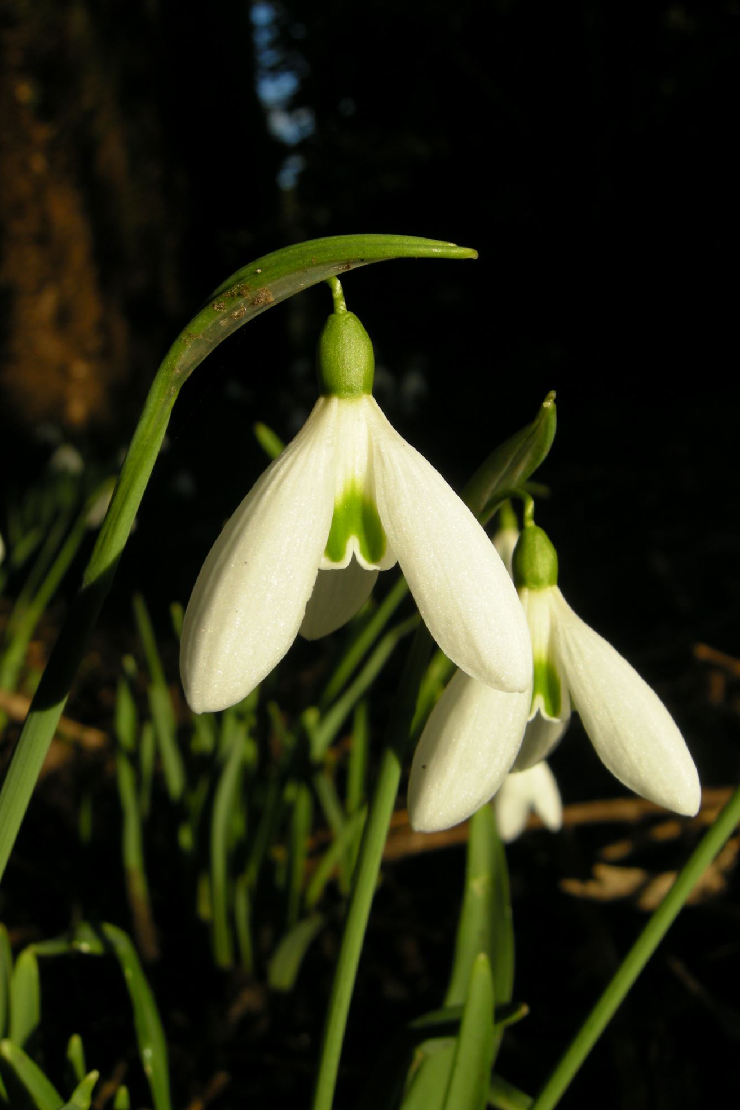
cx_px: 347
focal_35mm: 37
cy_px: 550
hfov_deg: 35.9
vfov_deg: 51.9
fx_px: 1141
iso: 64
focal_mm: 7.5
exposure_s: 1/193
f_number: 5.4
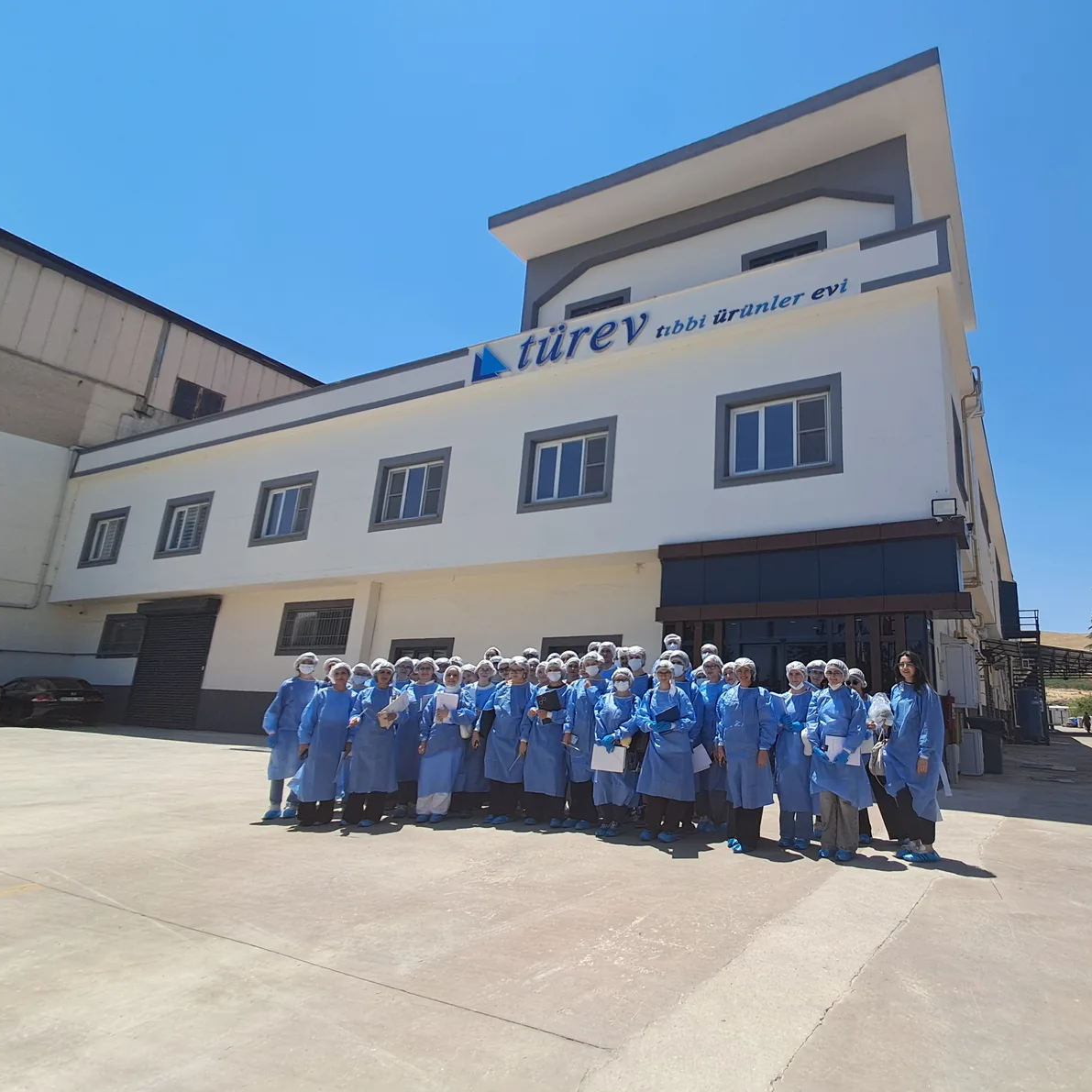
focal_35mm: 19
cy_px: 549
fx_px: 678
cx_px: 697
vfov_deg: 77.7
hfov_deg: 76.0
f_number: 2.2
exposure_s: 1/1143
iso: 40
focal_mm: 1.64
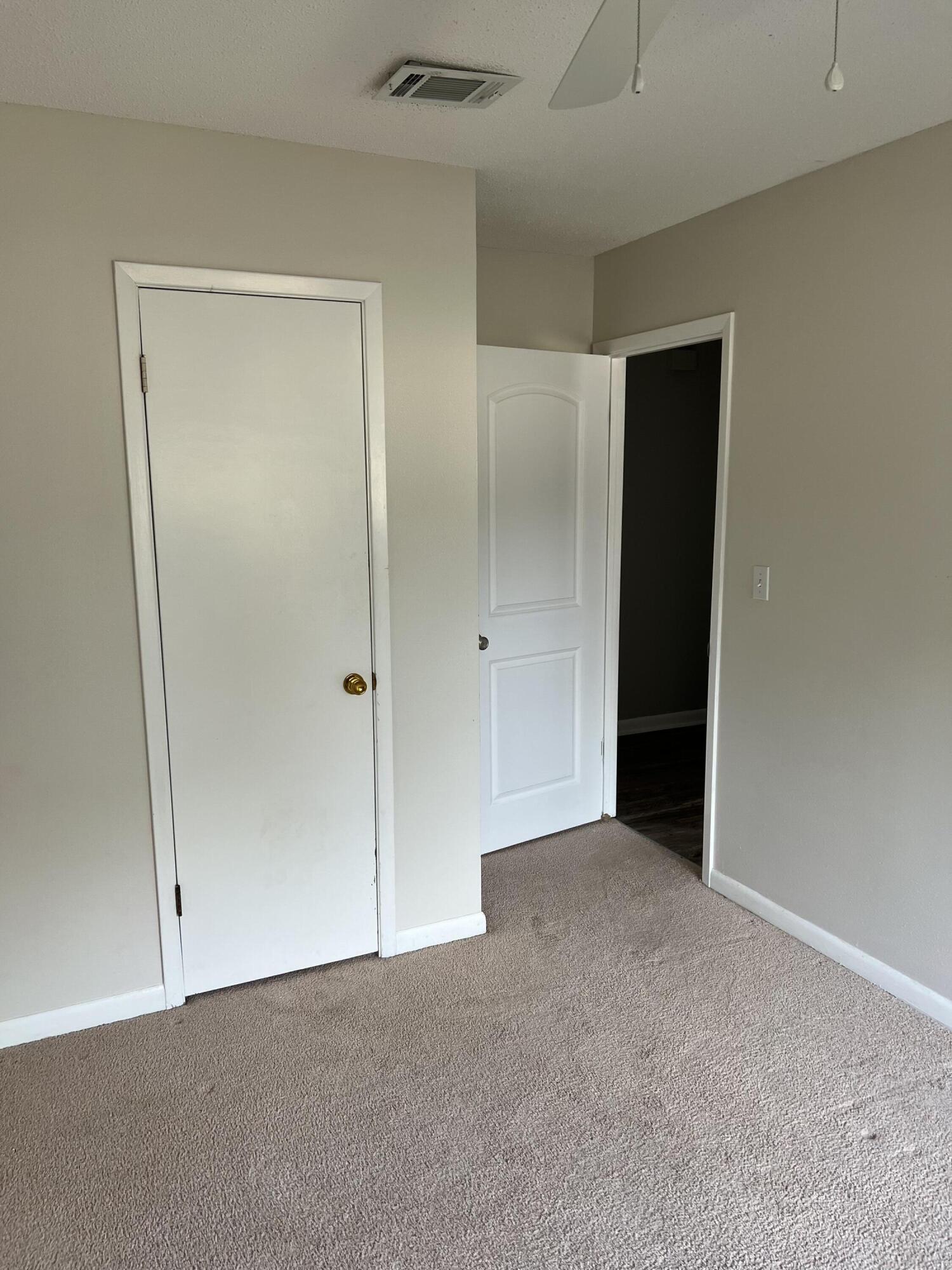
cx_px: 476
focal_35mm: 26
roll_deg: +0.2
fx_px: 953
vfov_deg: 67.3
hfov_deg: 53.1
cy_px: 635
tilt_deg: -10.7
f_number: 1.5
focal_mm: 5.7
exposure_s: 1/121
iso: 64
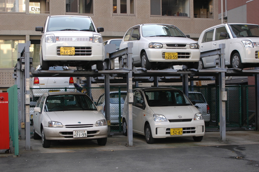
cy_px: 86
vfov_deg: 20.1
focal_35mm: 68
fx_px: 485
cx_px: 130
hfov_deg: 29.9
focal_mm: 45
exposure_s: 1/100
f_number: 5
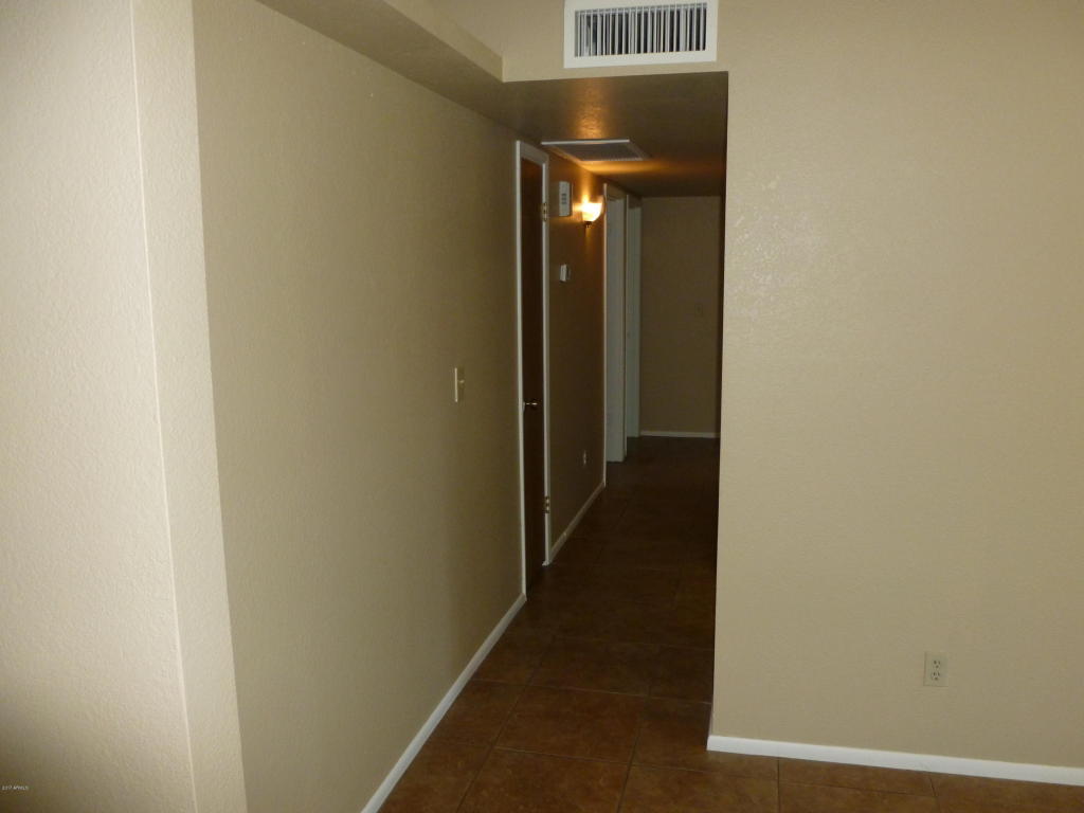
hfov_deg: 63.4
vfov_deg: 49.7
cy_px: 406
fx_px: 877
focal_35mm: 28
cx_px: 542
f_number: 3.3
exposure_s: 1/60
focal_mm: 5
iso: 200
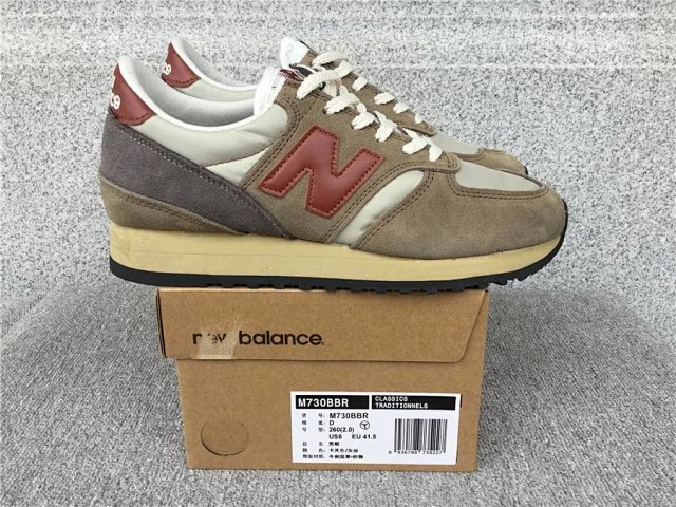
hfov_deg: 58.4
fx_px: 605
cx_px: 338
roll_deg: +0.4
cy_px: 254
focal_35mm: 31
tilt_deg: -19.4
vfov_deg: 45.4
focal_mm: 3.3
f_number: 2.4
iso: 25
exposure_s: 1/100
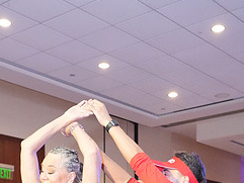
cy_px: 276
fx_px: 522
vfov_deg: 17.8
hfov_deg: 26.3
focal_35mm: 74
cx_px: 105
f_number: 4
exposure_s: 1/400
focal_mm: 32
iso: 12800
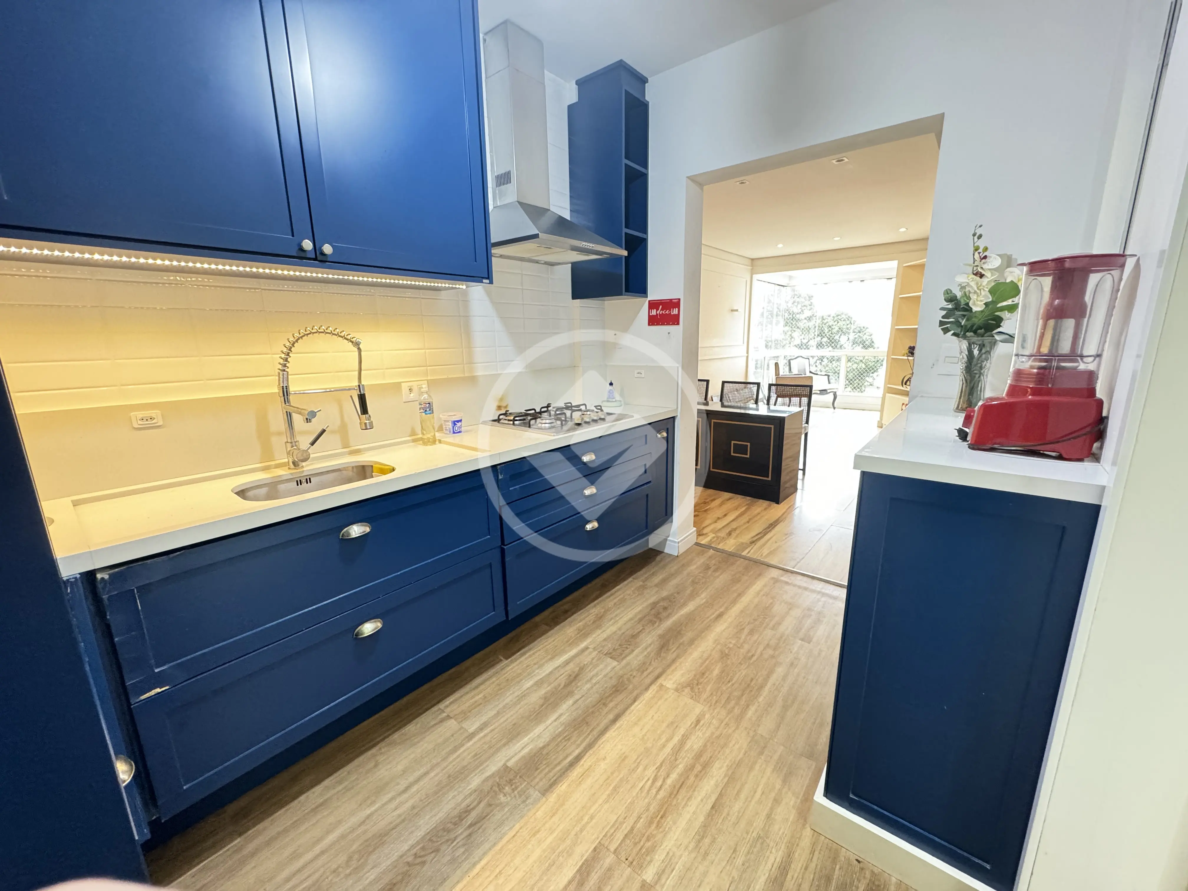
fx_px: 480
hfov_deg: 102.1
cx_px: 594
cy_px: 446
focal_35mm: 14
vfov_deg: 85.7
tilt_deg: -13.0
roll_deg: +1.1
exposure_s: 1/60
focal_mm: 2.22
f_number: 2.2
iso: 500
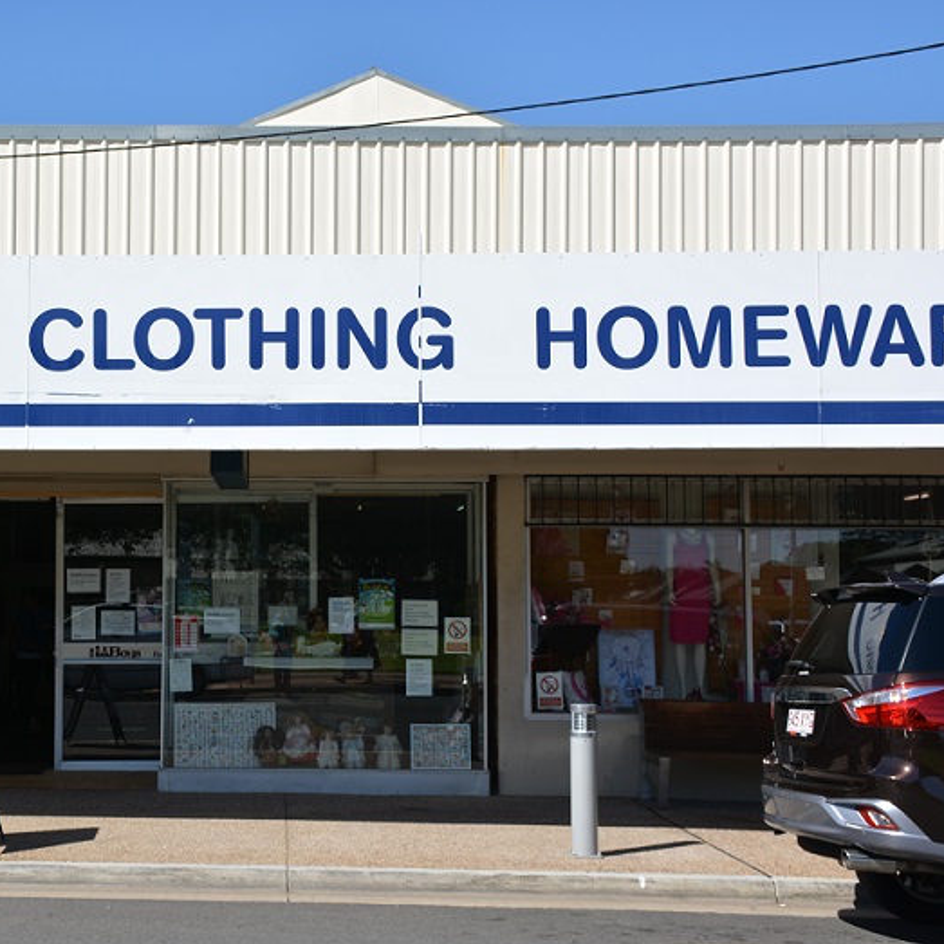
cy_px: 475
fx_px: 1624
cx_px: 269
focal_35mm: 53
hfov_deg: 32.0
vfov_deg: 32.4
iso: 100
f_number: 8
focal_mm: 27
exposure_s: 1/250
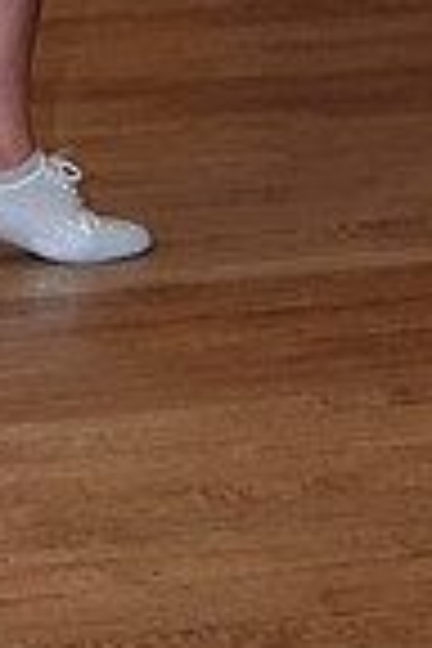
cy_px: -360
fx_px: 4194
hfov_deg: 5.9
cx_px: 340
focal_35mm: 233
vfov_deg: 8.6
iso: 5000
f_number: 4
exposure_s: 1/200
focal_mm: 58
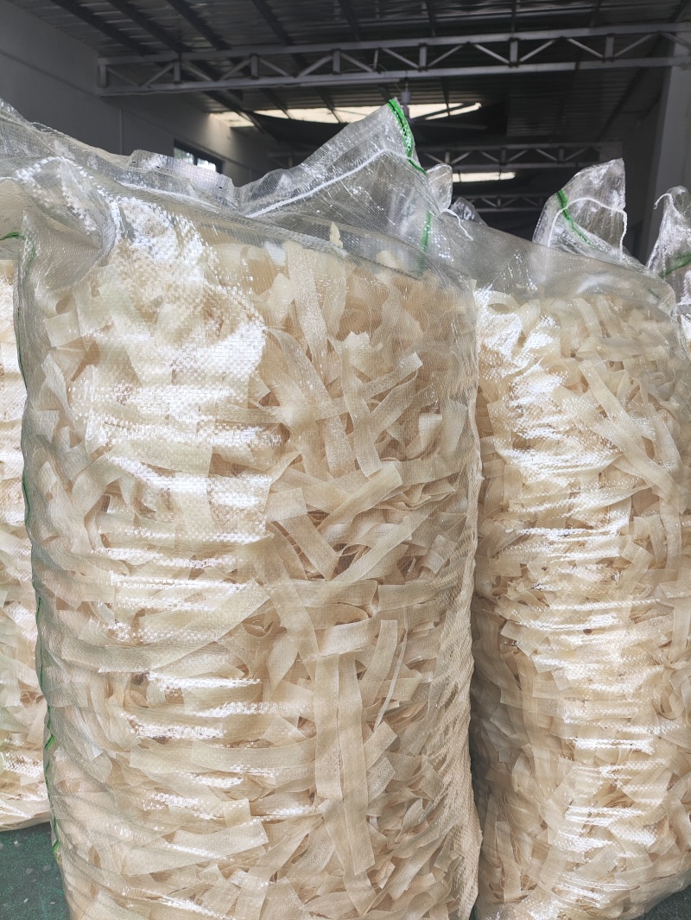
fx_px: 638
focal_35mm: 24
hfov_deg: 56.9
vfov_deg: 71.6
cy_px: 460
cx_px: 346
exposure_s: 1/60
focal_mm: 4.68
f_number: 1.8
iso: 61
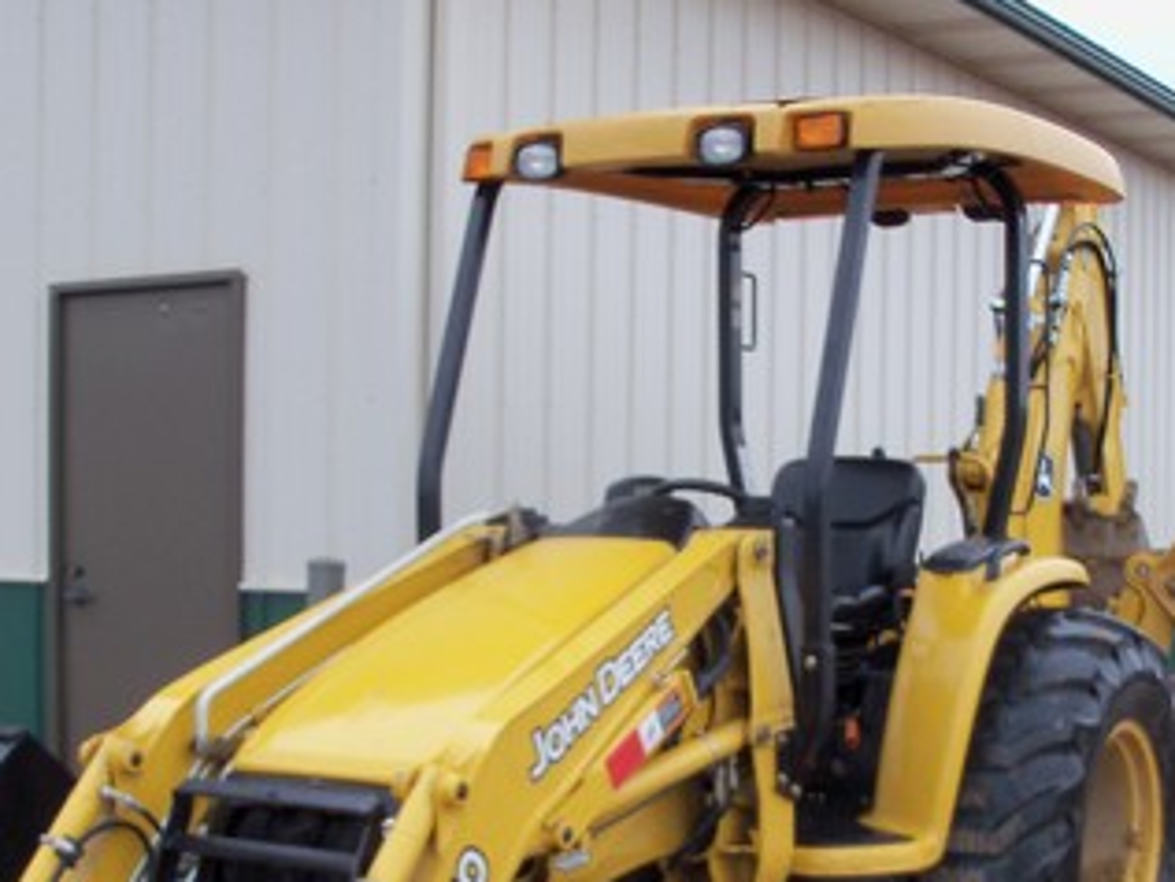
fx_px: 2037
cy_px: 630
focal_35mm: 60
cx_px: 682
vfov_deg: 24.2
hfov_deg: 32.1
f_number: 3
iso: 80
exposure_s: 1/200
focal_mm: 6.3
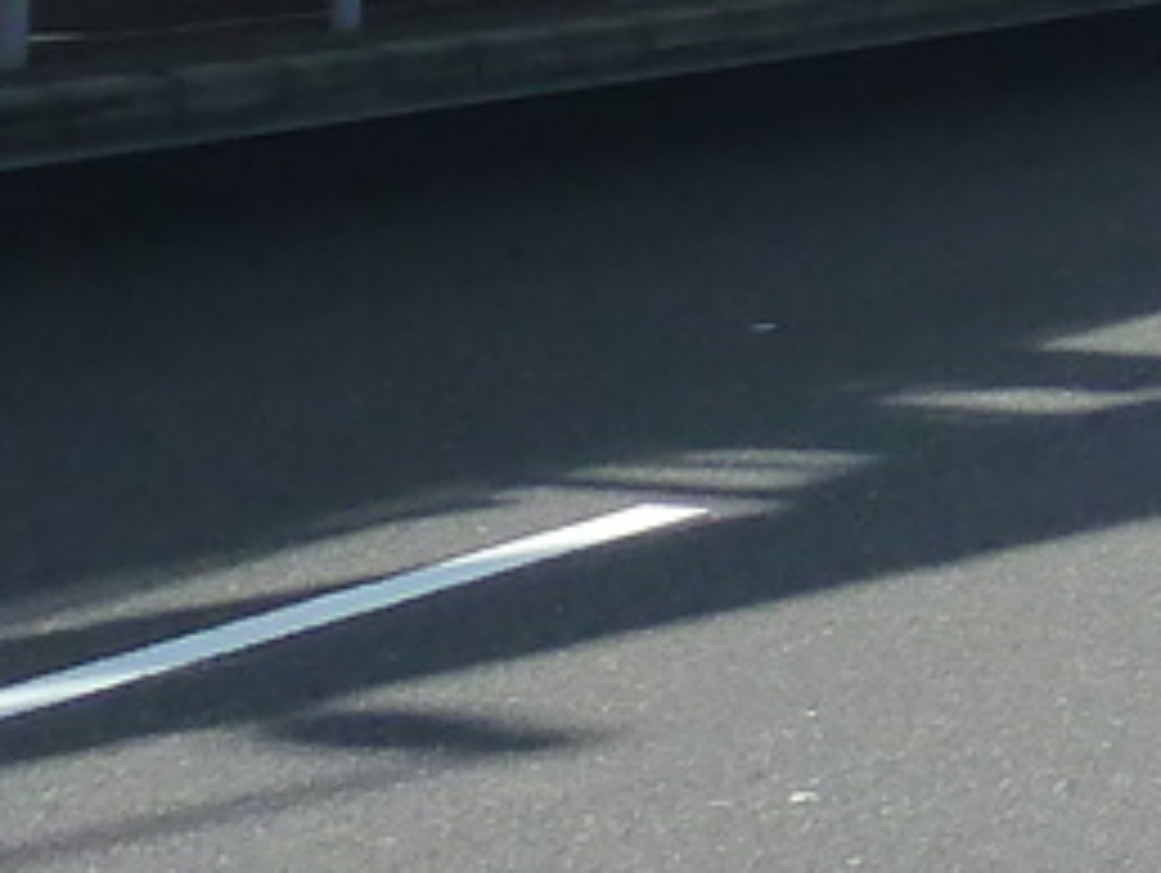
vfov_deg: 9.2
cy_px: -621
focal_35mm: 155
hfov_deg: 11.2
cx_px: 2502
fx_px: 5203
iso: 125
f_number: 4
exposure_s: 1/400
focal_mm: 4.1
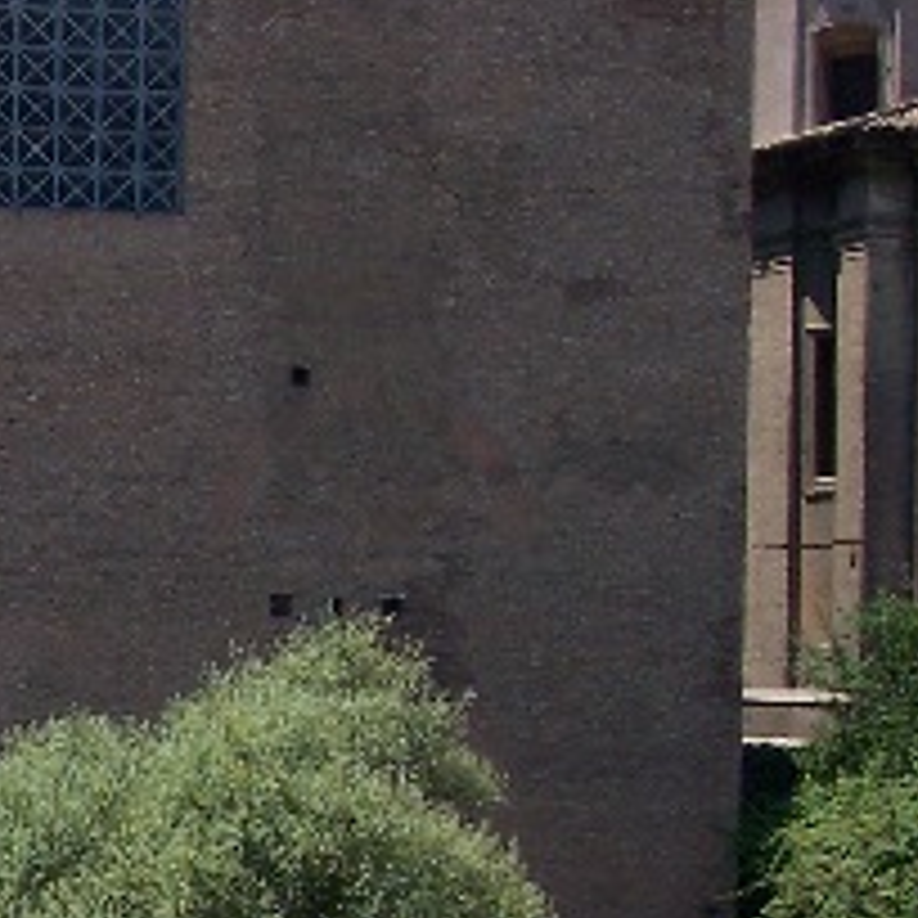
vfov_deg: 13.2
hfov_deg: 12.0
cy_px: 598
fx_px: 3960
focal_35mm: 132
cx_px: -814
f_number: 4.8
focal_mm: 8
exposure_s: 1/700
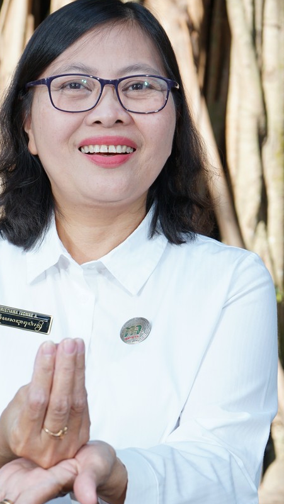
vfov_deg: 20.7
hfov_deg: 11.8
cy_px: 395
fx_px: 1365
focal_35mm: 102
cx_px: 69
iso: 160
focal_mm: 52
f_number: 6.3
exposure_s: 1/125
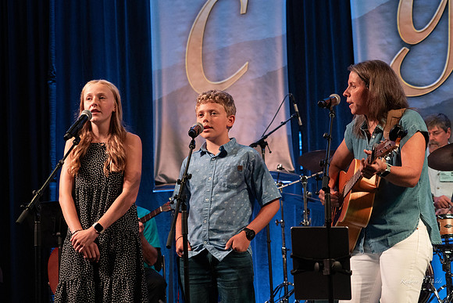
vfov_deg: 15.7
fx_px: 1095
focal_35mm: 87
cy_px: 152
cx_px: 226
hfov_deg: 23.4
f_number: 5.6
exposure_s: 1/250
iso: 6400
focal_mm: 87
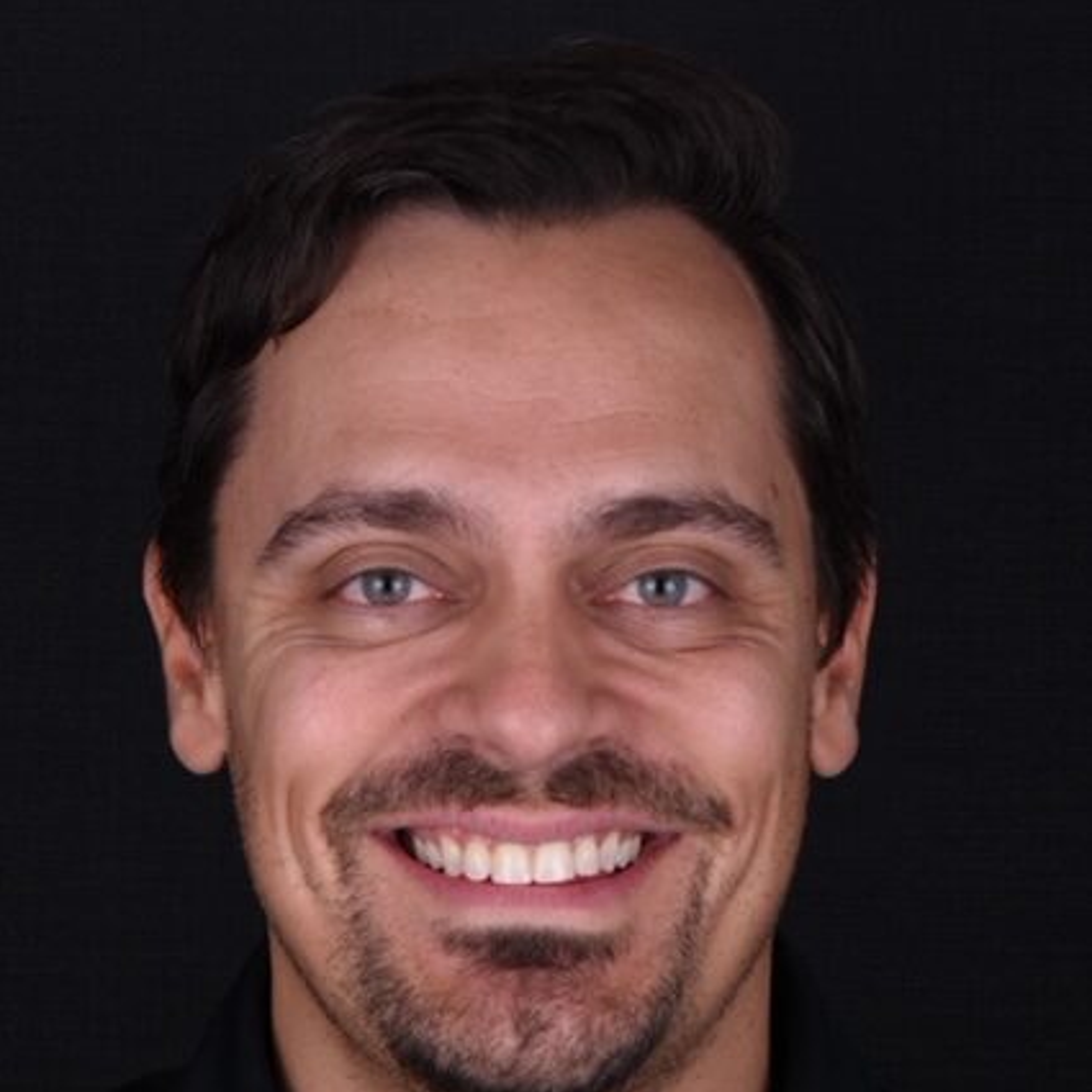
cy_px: 647
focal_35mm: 202
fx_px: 7197
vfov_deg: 8.7
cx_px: 547
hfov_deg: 8.7
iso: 100
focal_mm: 105
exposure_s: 1/125
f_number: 25
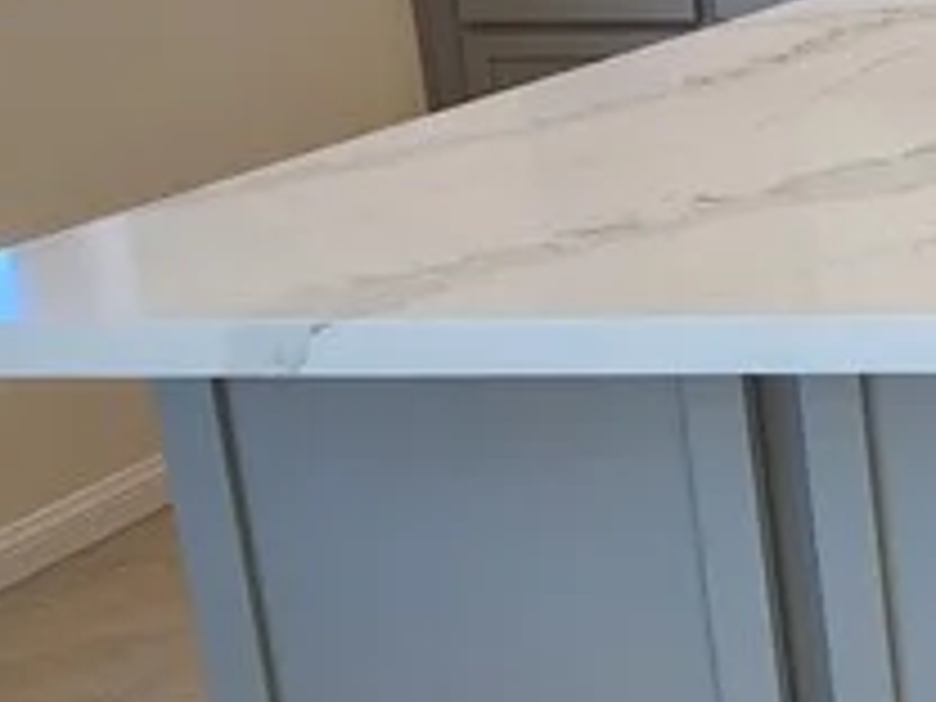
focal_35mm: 64
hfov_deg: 21.0
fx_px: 1731
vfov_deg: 22.5
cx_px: 1674
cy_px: 108
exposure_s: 1/60
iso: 80
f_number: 2.2
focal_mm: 2.2
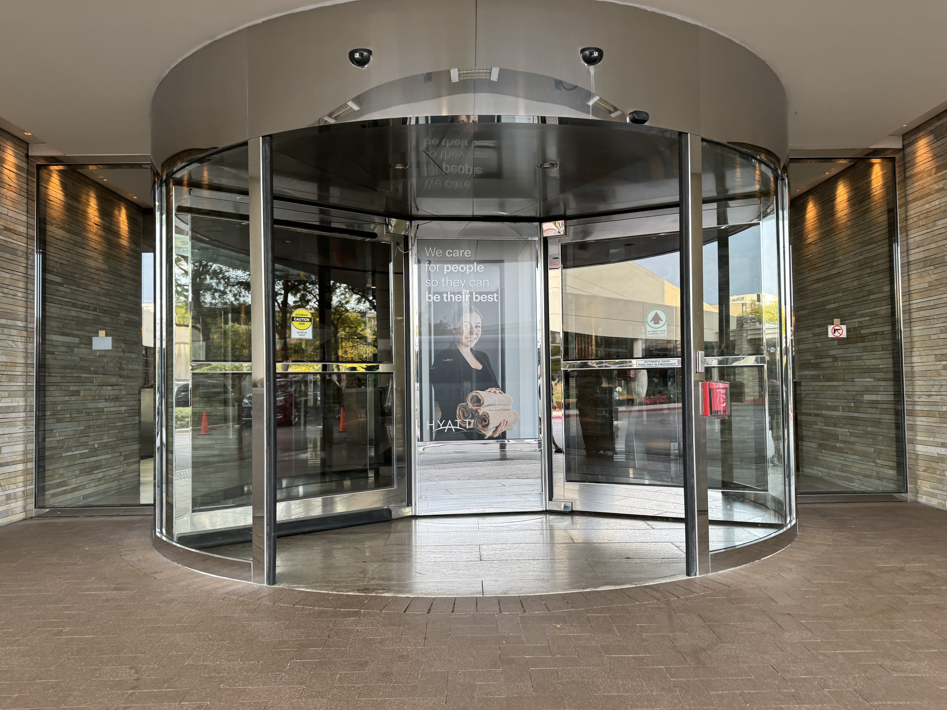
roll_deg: -1.9
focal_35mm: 25
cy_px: 359
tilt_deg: +6.4
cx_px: 477
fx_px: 684
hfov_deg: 69.4
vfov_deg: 54.9
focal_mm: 6.76
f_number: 1.78
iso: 125
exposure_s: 1/121
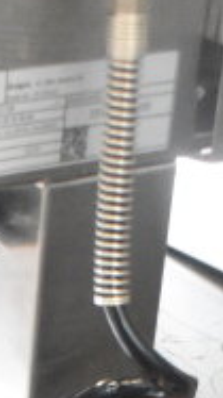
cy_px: 897
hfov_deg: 7.5
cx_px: 57
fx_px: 1701
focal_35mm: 162
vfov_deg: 11.4
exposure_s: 1/160
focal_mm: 21
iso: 6400
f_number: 6.3
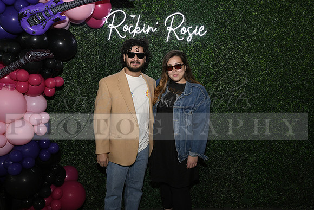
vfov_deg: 42.3
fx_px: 270
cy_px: 105
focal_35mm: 31
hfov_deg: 60.3
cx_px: 157
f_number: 6.3
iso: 500
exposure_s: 1/60
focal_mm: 31
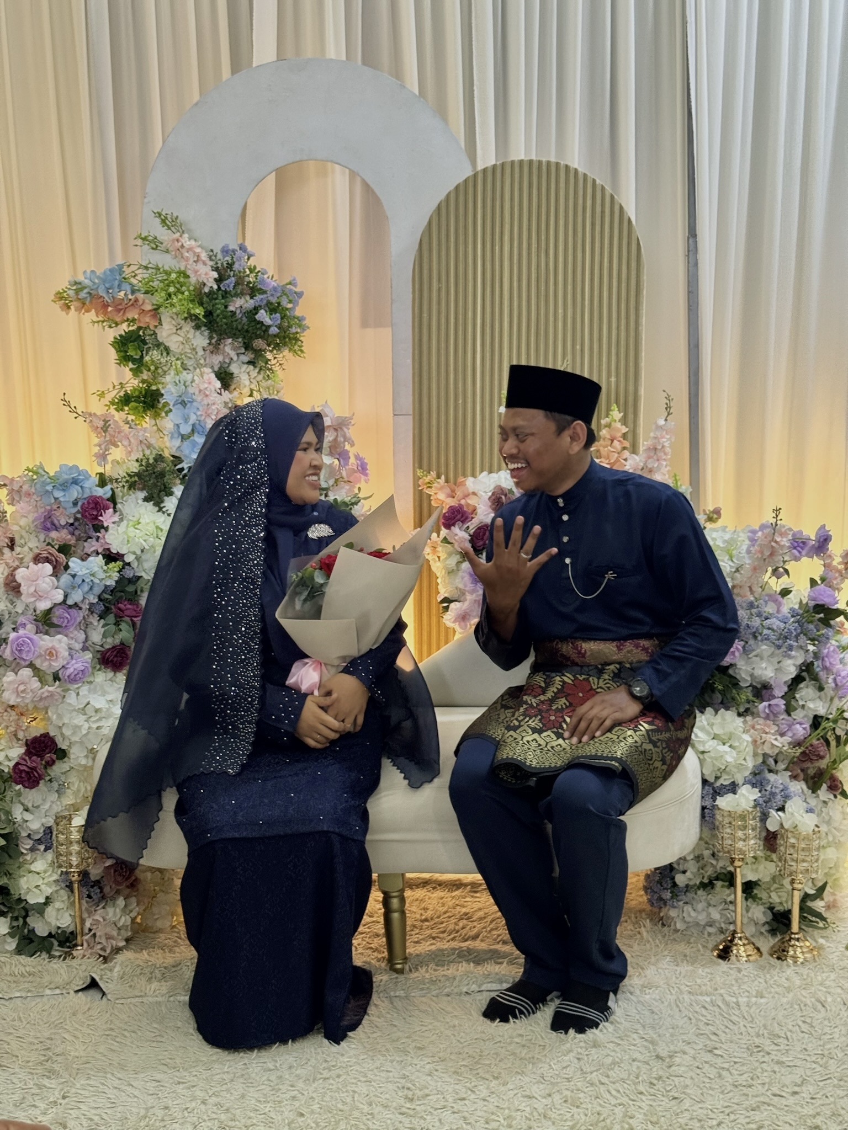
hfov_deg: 30.3
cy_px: 565
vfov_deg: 39.7
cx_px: 424
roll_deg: +0.9
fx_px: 1568
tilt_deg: -9.6
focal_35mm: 48
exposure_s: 1/50
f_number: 1.78
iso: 160
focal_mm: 6.76
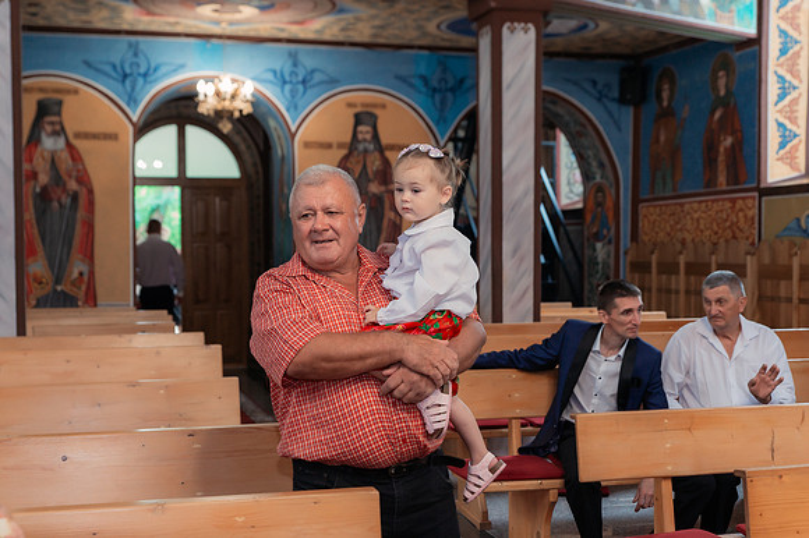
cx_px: 390
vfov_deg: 26.4
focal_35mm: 51
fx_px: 1146
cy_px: 268
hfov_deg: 38.9
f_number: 3.5
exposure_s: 1/250
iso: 3200
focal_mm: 48
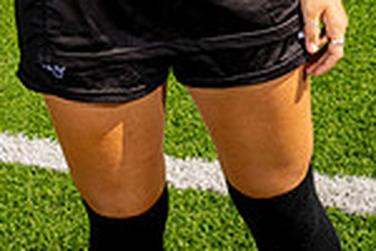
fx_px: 752
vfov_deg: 14.9
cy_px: -274
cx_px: 75
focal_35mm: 72
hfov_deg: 27.5
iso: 50
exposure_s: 1/125
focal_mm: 24
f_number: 7.1
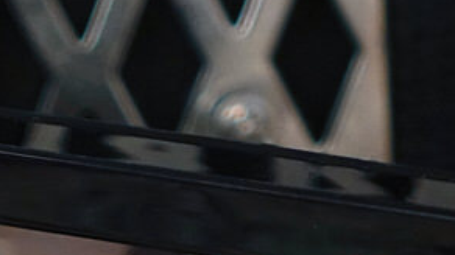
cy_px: 660
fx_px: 6935
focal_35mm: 575
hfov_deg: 3.8
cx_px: -28
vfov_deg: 2.1
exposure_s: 1/125
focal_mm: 36.77
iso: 400
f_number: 2.8
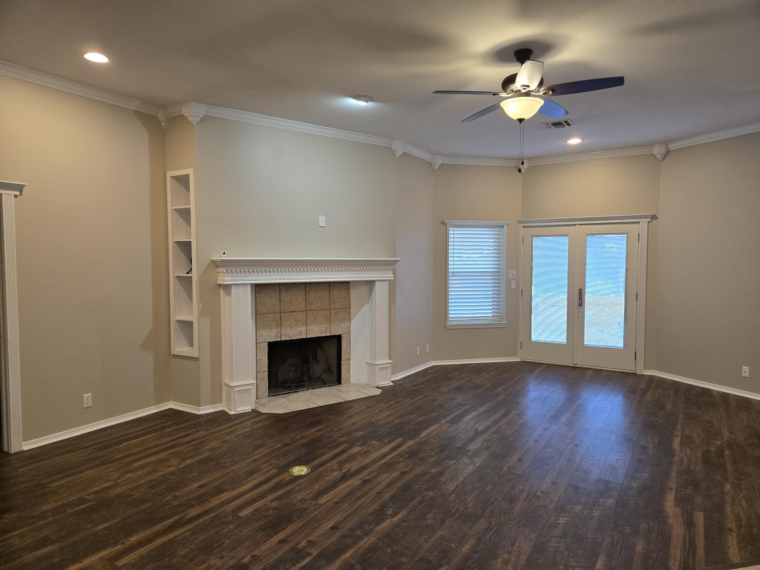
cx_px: 380
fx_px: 505
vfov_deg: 58.9
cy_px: 285
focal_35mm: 23
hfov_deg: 73.9
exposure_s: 1/120
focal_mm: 5.4
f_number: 1.8
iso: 200
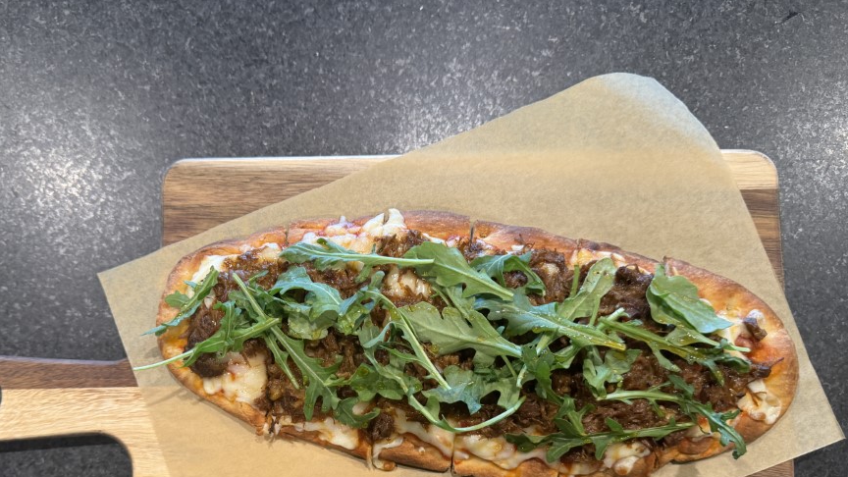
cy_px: 373
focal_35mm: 31
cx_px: 360
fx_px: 697
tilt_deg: -86.7
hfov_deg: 62.3
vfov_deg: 36.6
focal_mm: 6.76
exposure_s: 1/60
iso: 320
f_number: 1.78
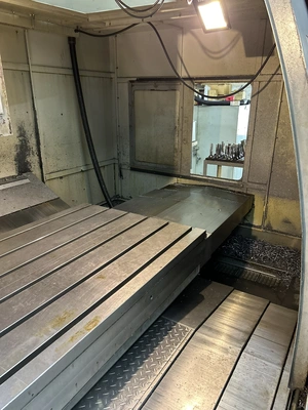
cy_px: 205
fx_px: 308
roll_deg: -0.4
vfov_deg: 67.3
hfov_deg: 53.1
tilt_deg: -20.1
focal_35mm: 26
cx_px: 154
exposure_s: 1/60
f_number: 1.5
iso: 320
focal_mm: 5.7
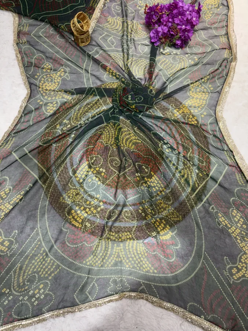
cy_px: 166
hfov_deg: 53.1
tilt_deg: -69.1
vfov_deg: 67.3
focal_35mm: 26
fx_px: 248
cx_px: 124
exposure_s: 1/100
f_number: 1.6
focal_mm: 5.96
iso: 32
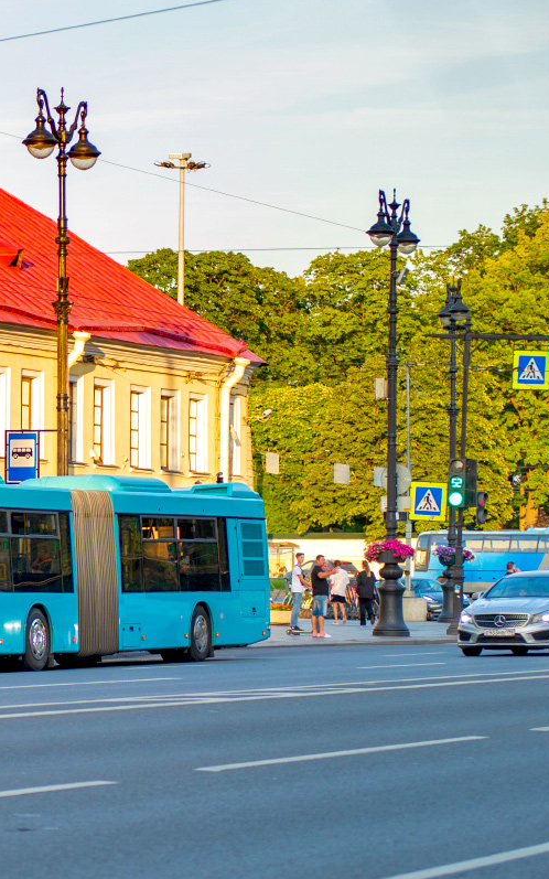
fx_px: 3161
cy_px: 439
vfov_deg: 15.8
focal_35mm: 132
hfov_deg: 9.8
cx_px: -82
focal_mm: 86
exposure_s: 1/500
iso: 320
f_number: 5.6
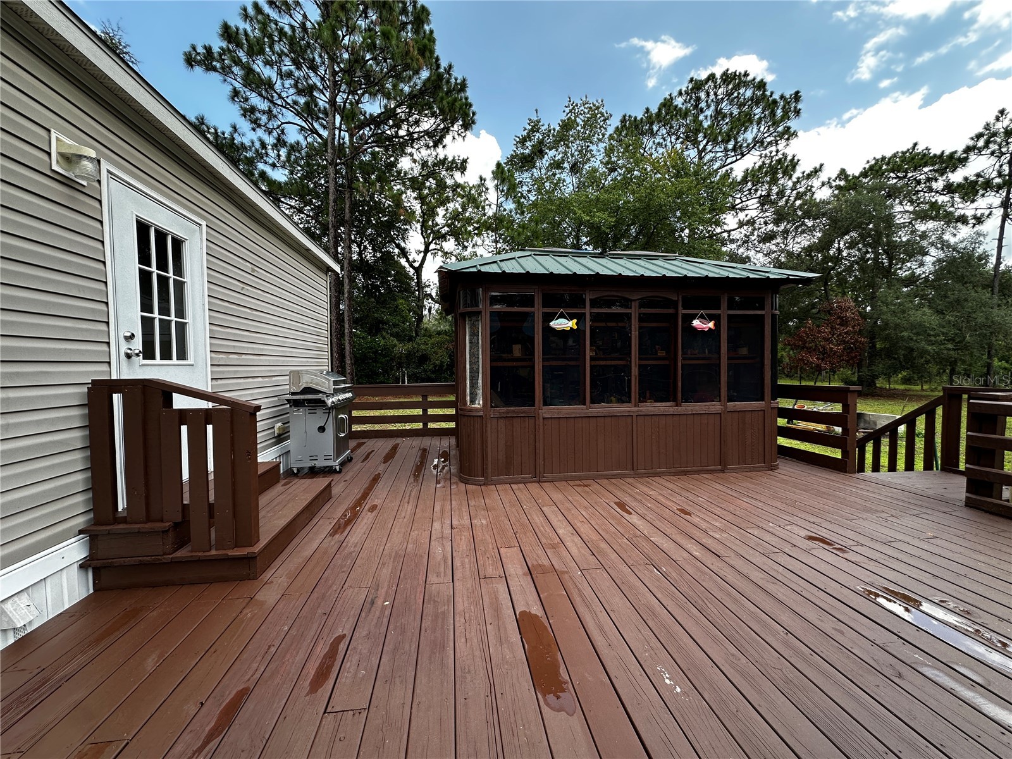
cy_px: 380
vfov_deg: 85.7
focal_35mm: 14
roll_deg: +0.3
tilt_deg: -1.8
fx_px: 409
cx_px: 506
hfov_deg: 102.1
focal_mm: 2.22
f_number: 2.2
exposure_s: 1/270
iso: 40
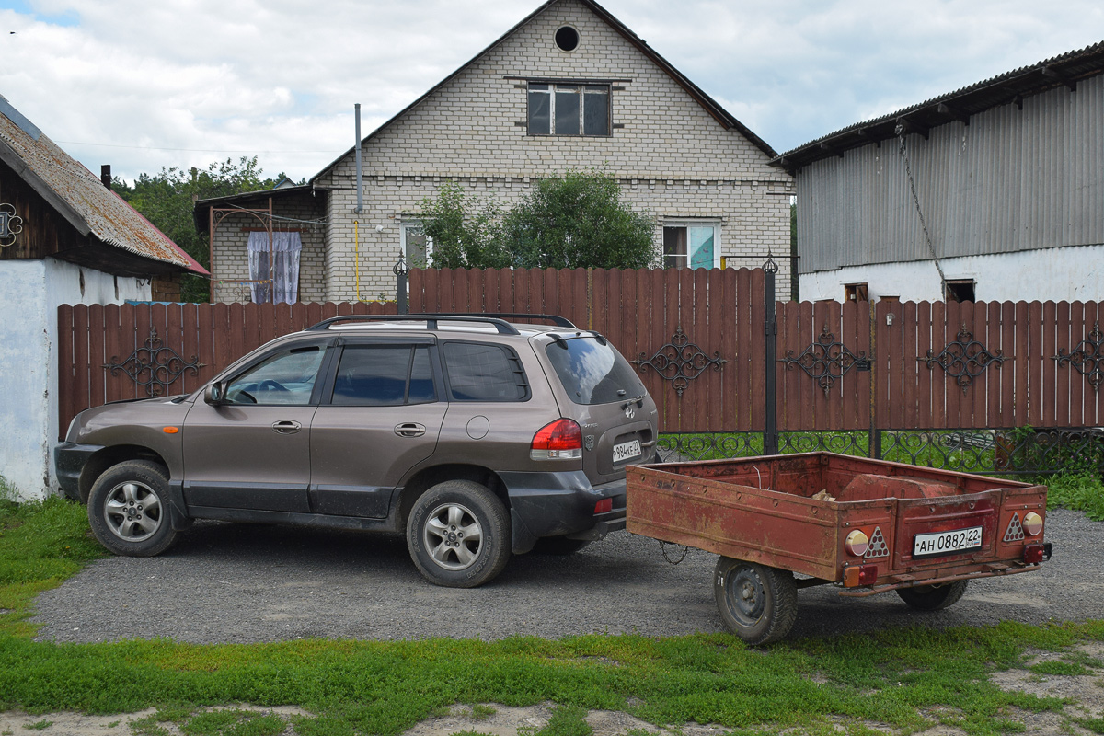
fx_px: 1334
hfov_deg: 45.0
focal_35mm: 44
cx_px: 552
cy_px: 368
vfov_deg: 30.8
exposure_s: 1/800
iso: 400
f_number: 6.3
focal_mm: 29
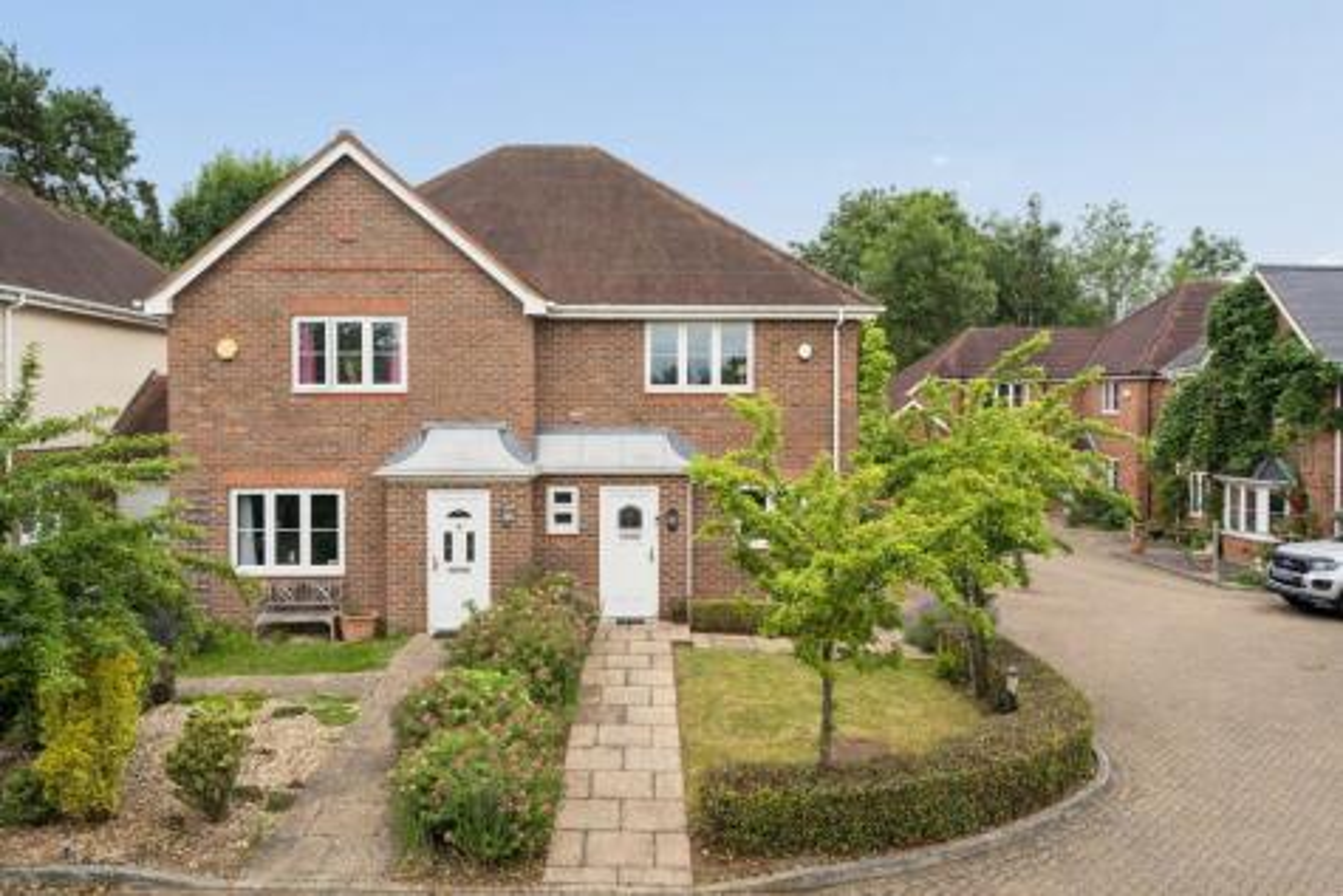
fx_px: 1007
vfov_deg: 48.0
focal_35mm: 27
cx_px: 672
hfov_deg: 67.4
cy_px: 448
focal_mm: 27
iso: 320
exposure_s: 1/250
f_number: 8
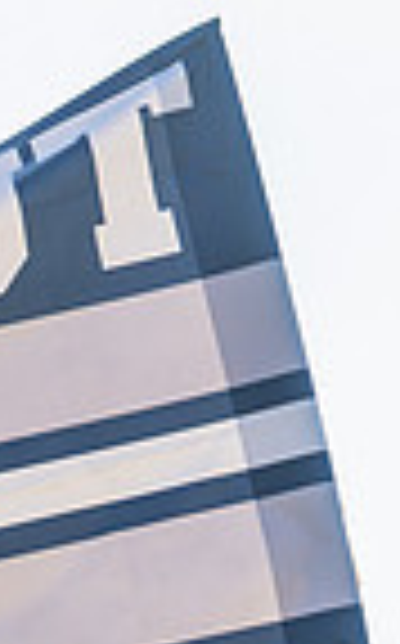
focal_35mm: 409
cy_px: 834
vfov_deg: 5.1
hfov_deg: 3.2
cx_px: -450
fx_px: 7155
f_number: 2.2
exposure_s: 1/2500
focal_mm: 50
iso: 100
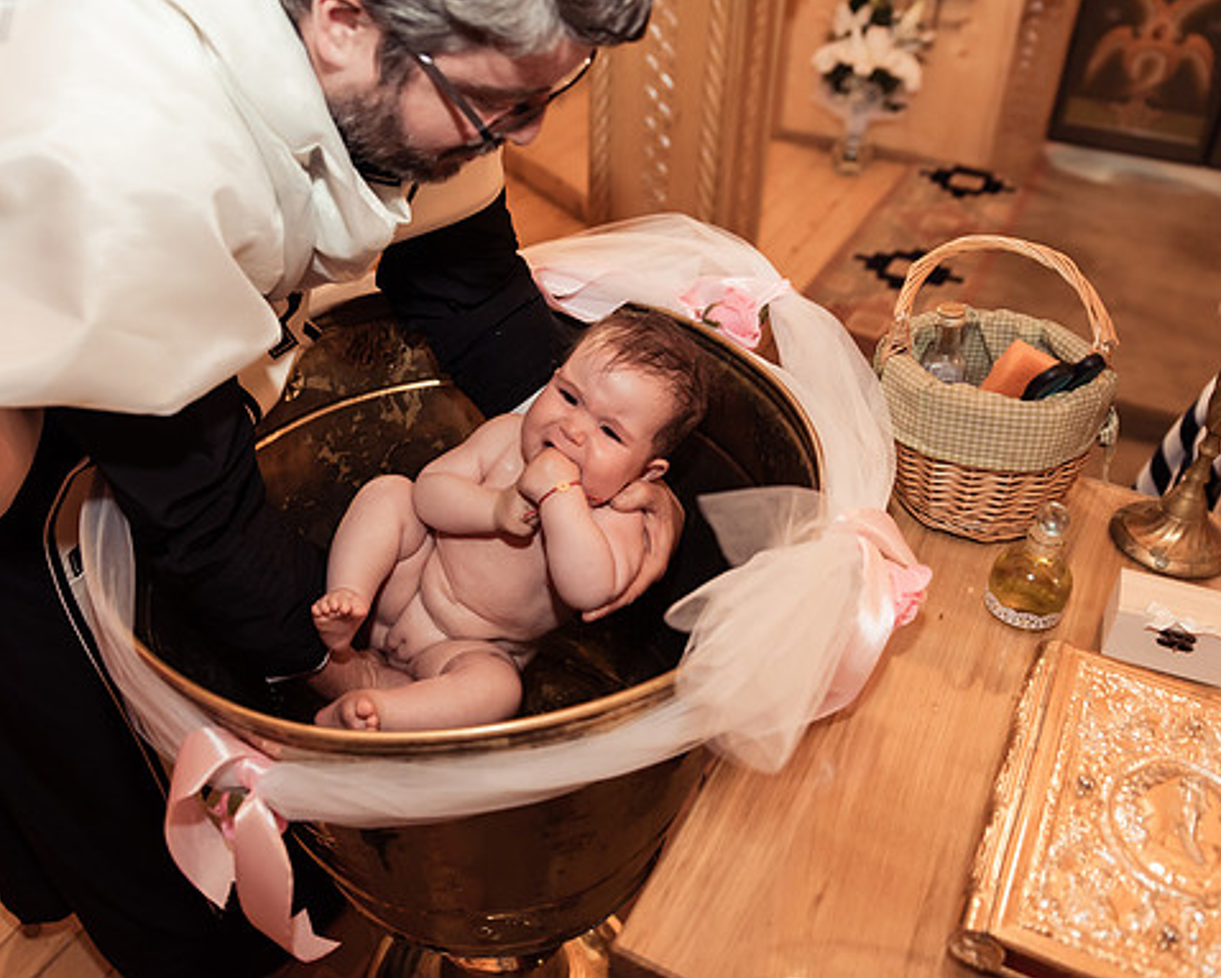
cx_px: 554
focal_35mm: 33
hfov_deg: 54.1
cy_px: 486
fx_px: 1193
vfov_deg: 44.6
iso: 1250
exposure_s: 1/125
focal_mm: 29
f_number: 2.8
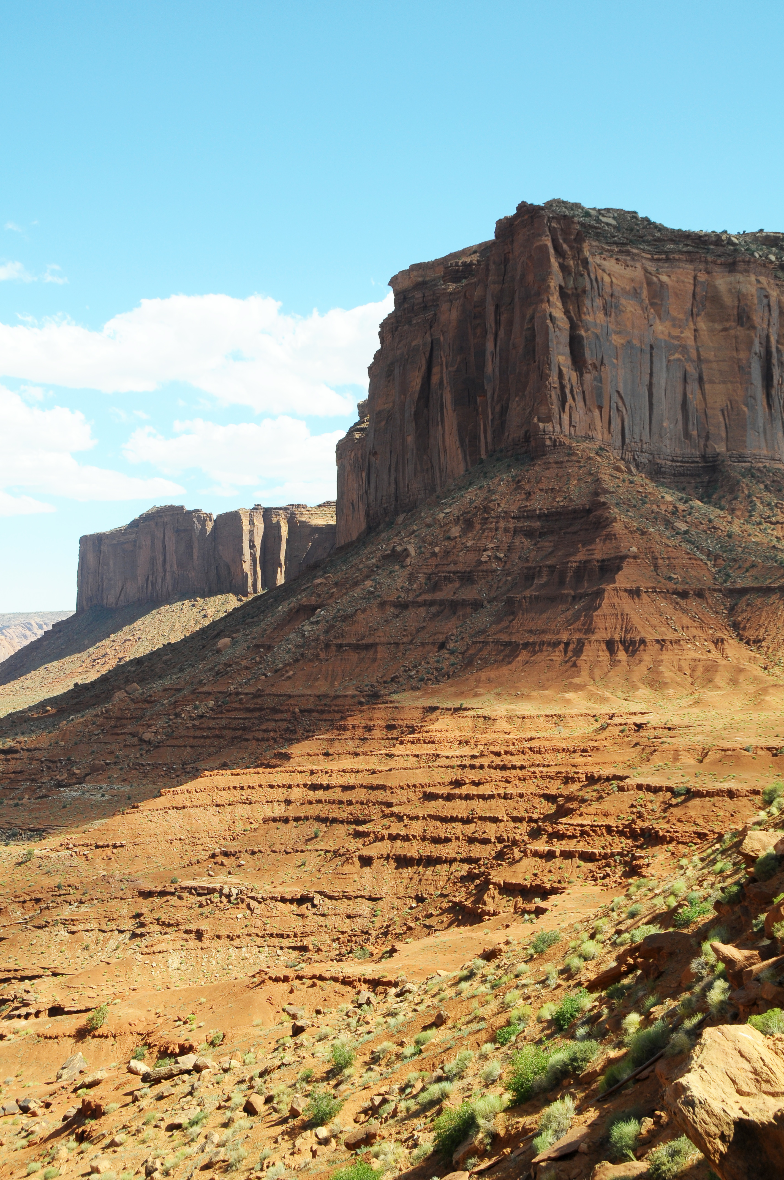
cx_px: 392
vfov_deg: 42.4
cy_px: 590
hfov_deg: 28.9
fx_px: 1523
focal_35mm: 46
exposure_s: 1/320
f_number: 9
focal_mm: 31
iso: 200
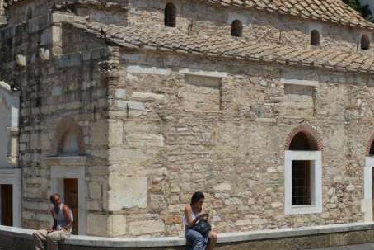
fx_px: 769
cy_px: 122
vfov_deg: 18.4
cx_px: 251
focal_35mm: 74
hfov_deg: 27.2
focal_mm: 42
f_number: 10
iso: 320
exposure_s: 1/320
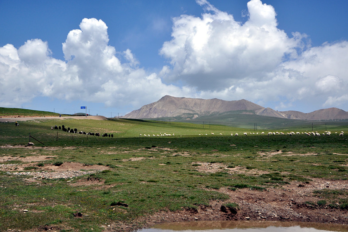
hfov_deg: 40.3
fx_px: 474
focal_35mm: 49
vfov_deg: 27.5
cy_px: 117
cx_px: 177
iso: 200
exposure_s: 1/1600
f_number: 5.6
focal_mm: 32
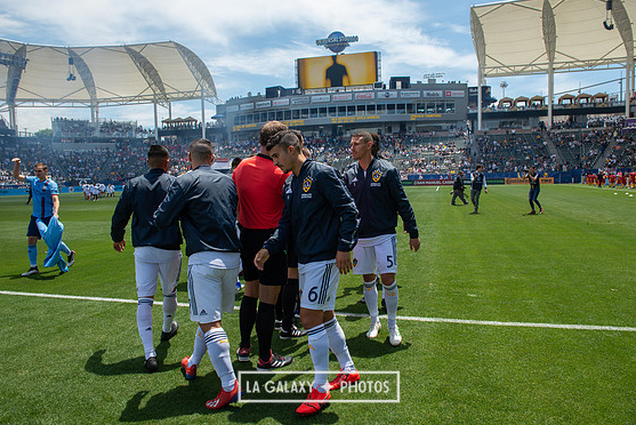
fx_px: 442
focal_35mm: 25
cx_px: 319
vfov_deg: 51.3
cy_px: 215
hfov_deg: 71.5
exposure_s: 1/800
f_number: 5.6
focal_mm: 24
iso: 200
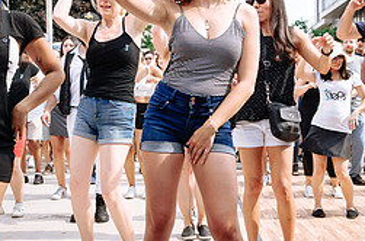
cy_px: 110
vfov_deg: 22.9
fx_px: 597
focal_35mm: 59
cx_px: 199
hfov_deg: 34.0
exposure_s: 1/1000
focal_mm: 17
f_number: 4
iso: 100
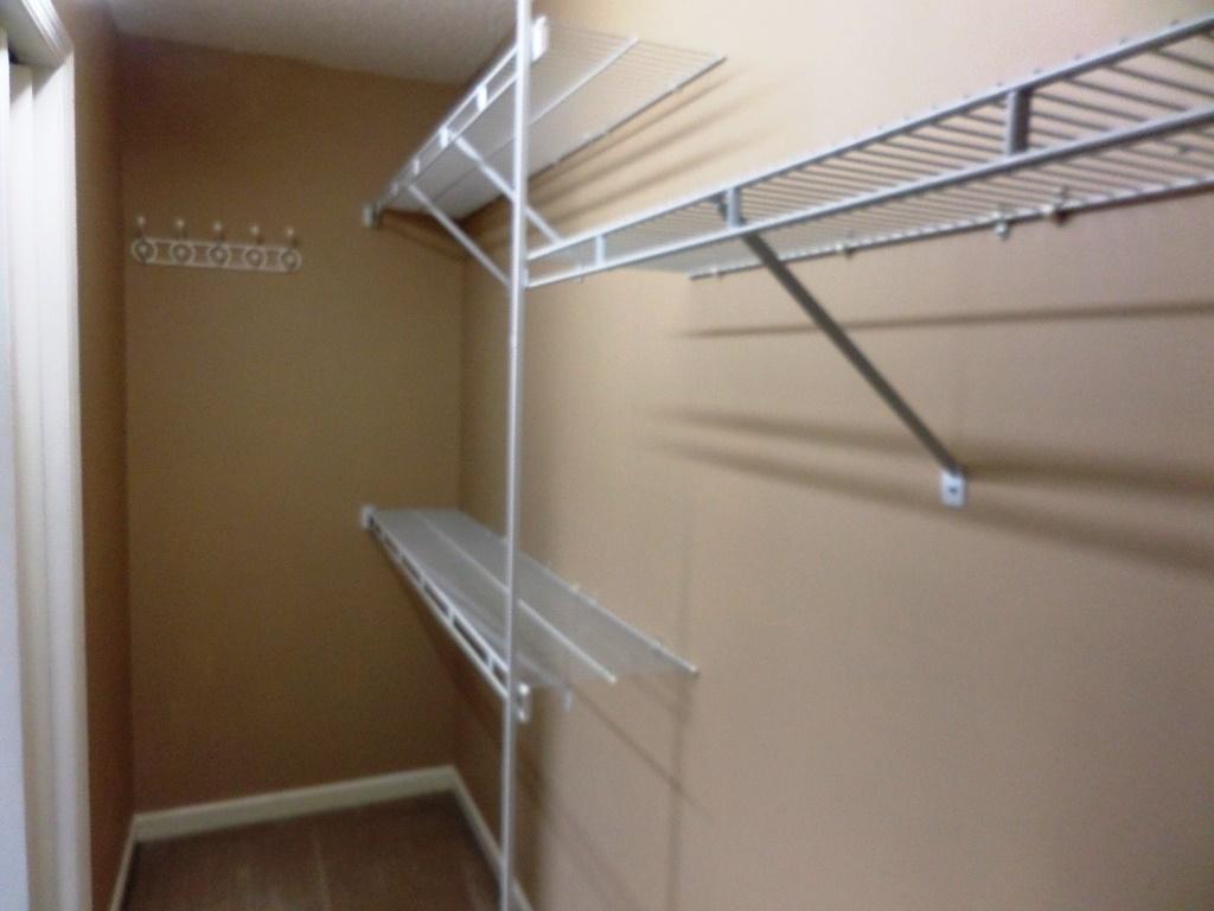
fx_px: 842
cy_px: 456
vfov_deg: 56.8
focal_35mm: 24
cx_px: 607
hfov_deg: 71.6
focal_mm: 4.3
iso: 240
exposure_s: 1/20
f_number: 3.1
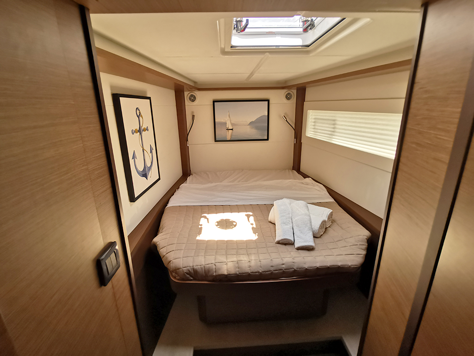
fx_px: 233
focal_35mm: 17
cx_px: 237
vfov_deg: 74.7
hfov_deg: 91.0
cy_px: 178
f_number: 2.2
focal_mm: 2.23
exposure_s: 1/100
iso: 125
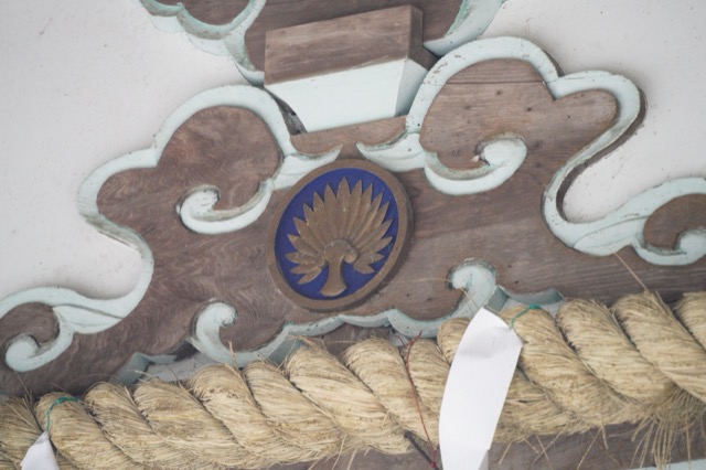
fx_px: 3920
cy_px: 235
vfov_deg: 6.9
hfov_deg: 10.3
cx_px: 353
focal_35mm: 200
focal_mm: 200
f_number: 5.6
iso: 6400
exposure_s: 1/250
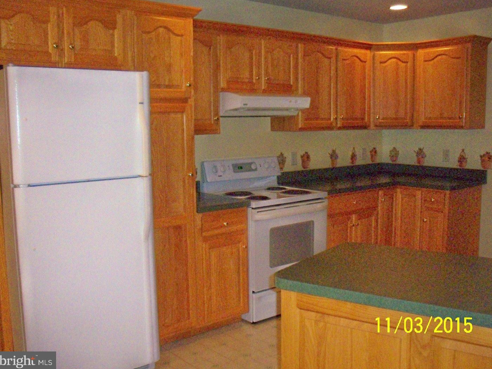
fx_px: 554
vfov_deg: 36.8
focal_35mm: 39
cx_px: 247
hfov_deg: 47.9
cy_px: 182
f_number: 3.5
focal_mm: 6.3
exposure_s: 1/250
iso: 200
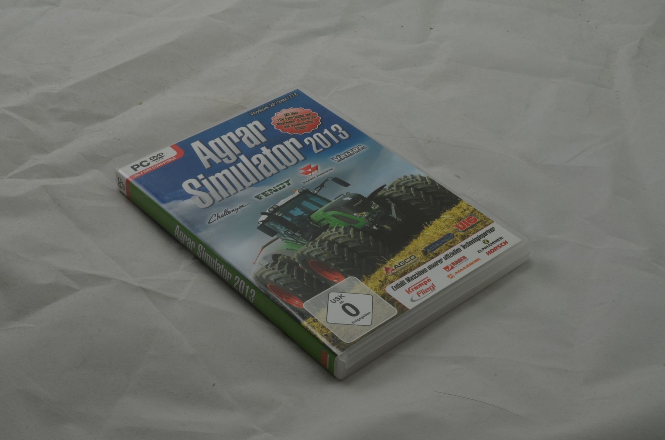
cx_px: 332
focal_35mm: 60
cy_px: 220
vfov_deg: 22.5
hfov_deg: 33.5
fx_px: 1106
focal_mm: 40
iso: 100
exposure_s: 1/3
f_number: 20
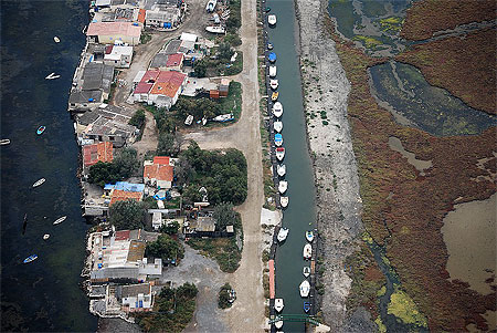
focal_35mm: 117
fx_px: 1617
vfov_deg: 11.7
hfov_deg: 17.5
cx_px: 248
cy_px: 166
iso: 200
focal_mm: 78
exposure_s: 1/400
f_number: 5
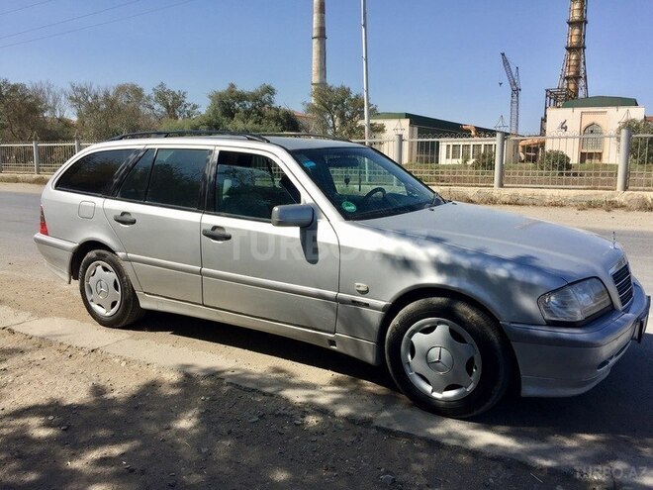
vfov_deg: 48.2
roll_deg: -1.5
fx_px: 547
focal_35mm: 29
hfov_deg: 61.7
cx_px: 326
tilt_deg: -8.1
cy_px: 245
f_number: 2.2
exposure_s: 1/2326
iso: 32
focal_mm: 4.15
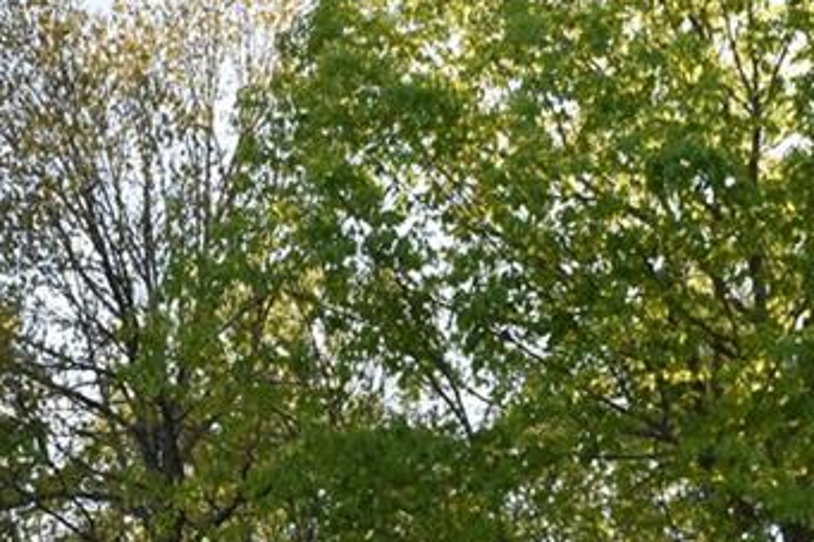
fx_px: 2441
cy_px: 712
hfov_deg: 18.5
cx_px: 31
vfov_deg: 12.3
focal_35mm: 108
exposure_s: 1/250
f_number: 8
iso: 400
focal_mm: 24
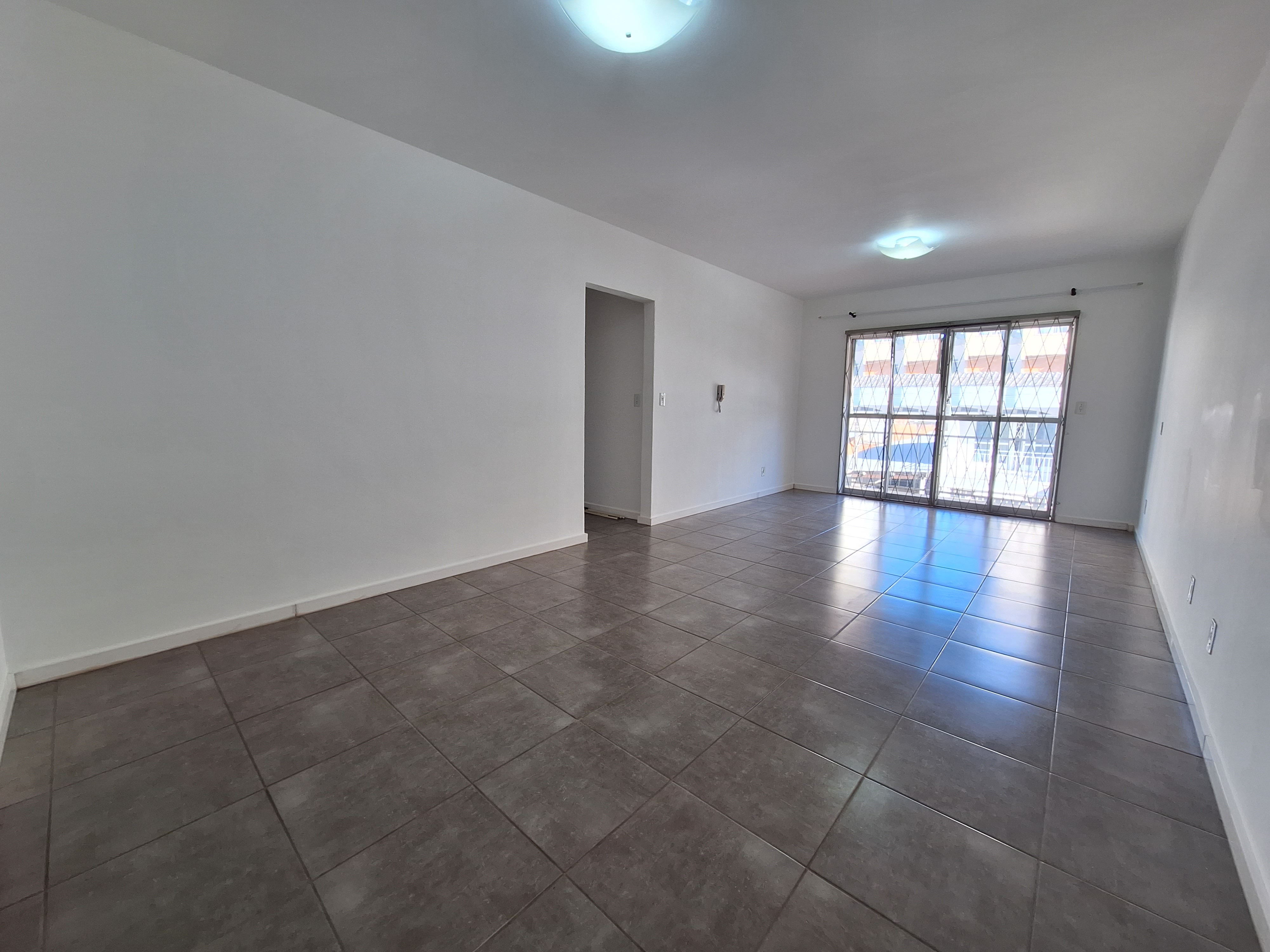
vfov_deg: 89.9
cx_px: 635
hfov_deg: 106.2
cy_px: 476
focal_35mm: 13
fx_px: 477
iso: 80
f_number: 2.2
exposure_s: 1/120
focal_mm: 1.74
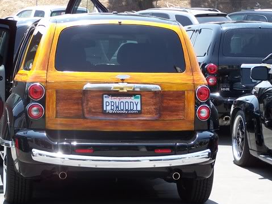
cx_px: 136
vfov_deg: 10.5
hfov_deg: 14.0
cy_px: 117
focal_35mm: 141
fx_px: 1107
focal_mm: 17.5
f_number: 3.2
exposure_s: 1/250
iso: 80
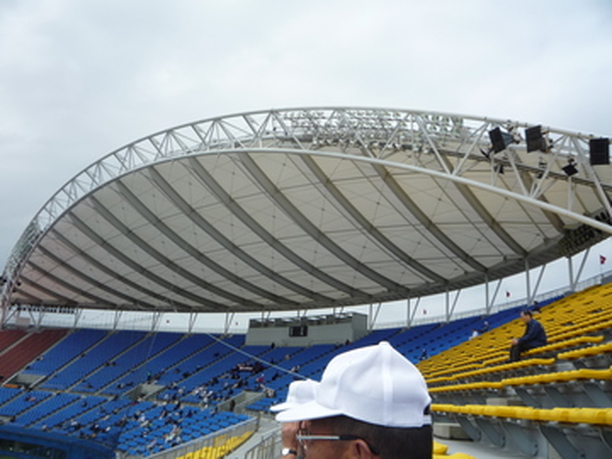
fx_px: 530
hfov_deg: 60.0
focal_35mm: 30
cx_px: 306
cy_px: 230
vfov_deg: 46.8
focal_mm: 5.2
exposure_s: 1/500
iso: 100
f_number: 5.6
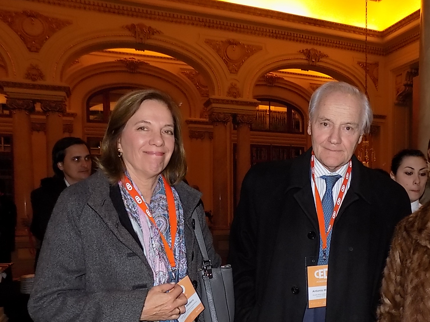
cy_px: 231
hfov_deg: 51.6
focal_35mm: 35
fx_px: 435
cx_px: 288
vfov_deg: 39.9
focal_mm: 4
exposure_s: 1/30
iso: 200
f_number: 3.1
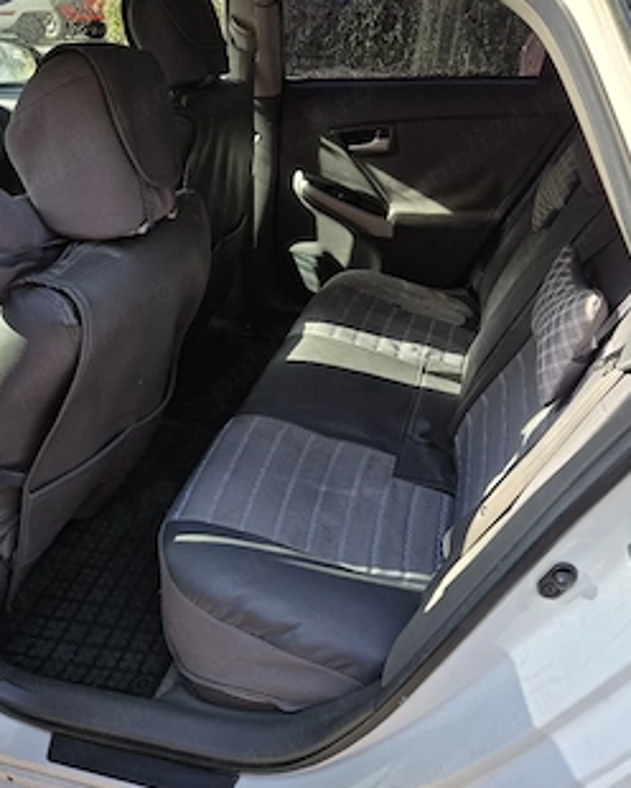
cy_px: 371
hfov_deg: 49.9
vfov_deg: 60.4
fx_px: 677
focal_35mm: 29
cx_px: 341
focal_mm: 5.4
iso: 80
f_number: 1.8
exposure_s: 1/1111
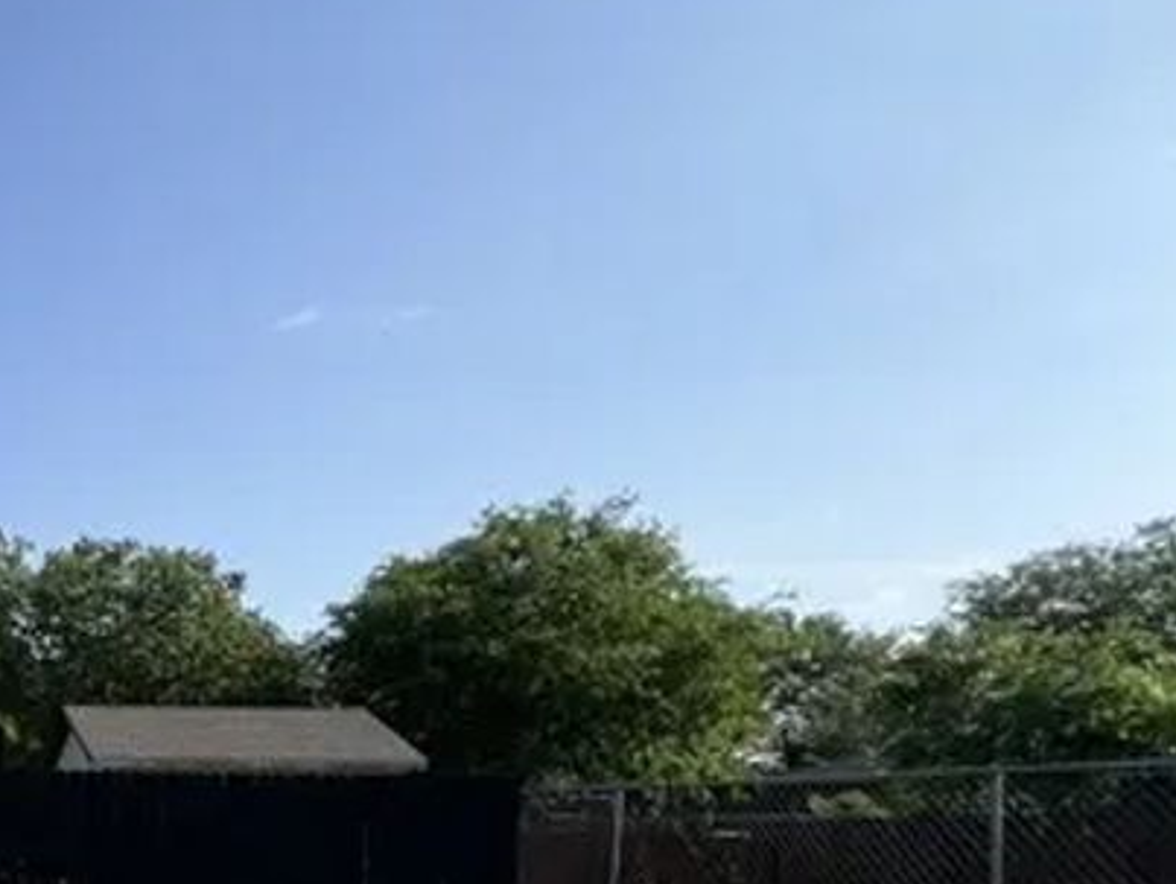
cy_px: 802
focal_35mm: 33
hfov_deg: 39.6
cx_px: -236
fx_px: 1122
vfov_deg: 39.7
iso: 32
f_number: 1.8
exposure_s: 1/1553
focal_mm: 1.57
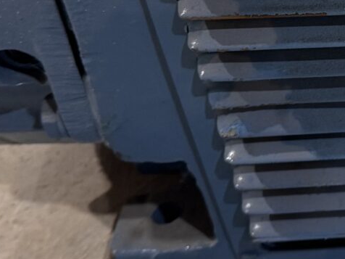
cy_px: -24
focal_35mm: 129
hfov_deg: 13.9
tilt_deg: -36.6
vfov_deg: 11.3
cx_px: 588
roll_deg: +3.8
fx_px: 1286
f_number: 1.78
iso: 160
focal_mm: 6.76
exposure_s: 1/60
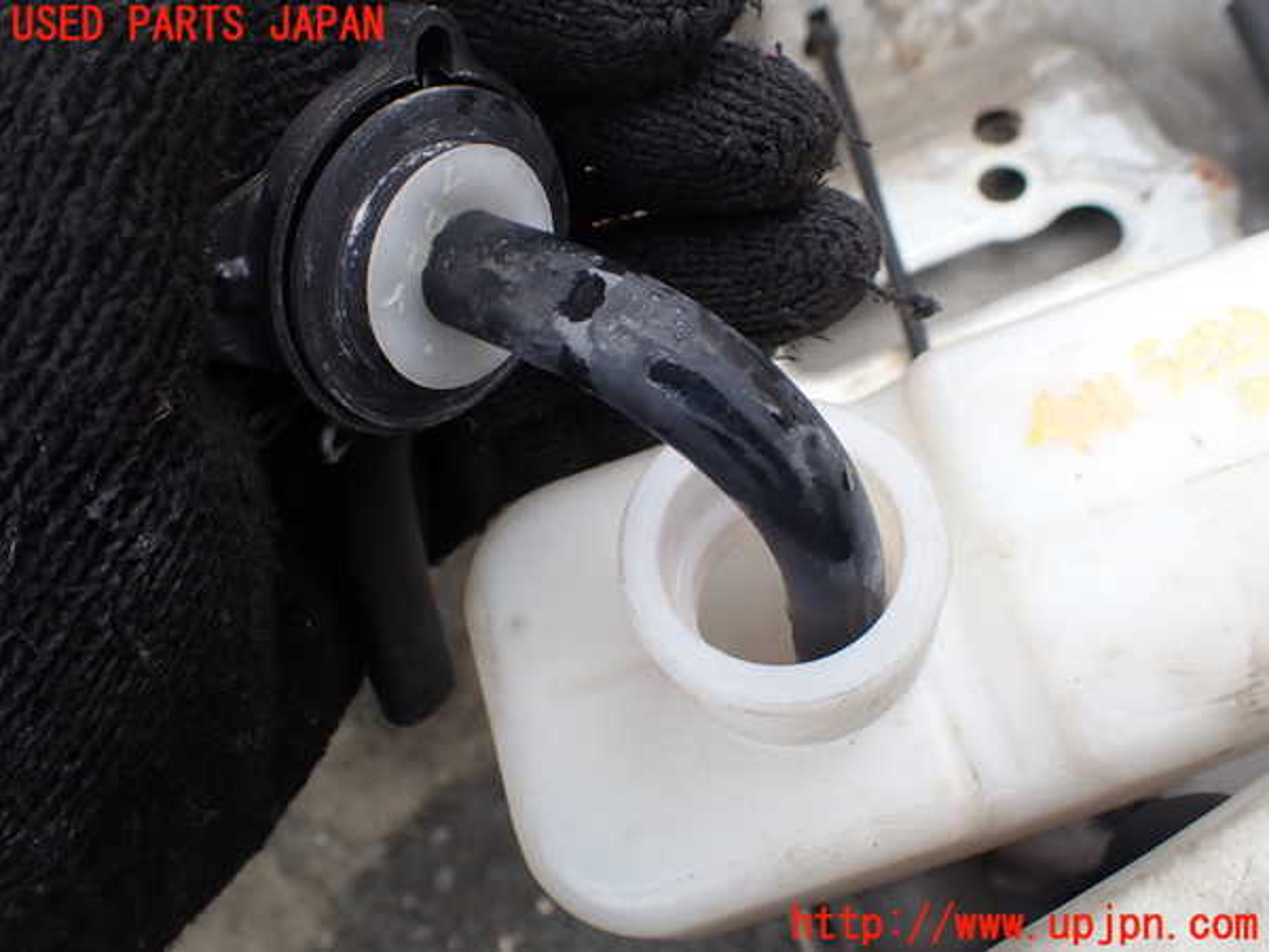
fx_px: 1100
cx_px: 634
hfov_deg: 60.0
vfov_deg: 46.8
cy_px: 476
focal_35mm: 30
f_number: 3.2
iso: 100
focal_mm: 5.4
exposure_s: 1/160
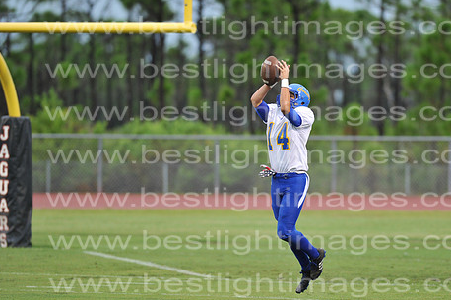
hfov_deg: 5.4
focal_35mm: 380
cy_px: 178
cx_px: 271
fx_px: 4759
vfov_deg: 3.6
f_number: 3.2
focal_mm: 300
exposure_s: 1/500
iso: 1250
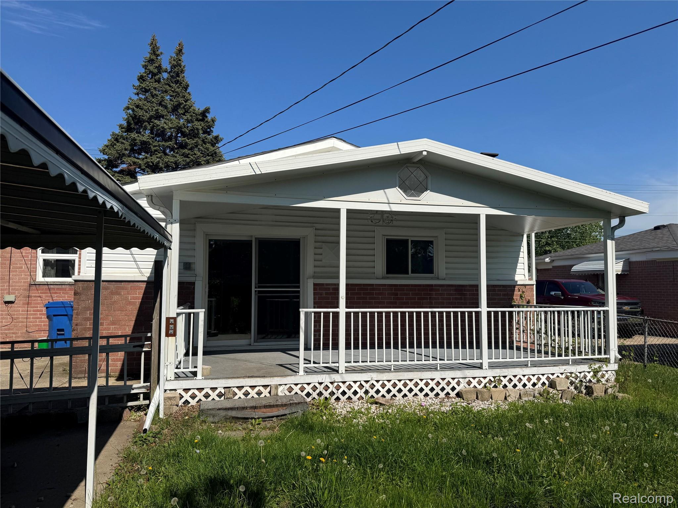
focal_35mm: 24
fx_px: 470
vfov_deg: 56.8
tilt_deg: +3.6
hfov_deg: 71.6
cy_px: 254
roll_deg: -0.3
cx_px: 339
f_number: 1.78
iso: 80
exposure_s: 1/7092
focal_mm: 6.76
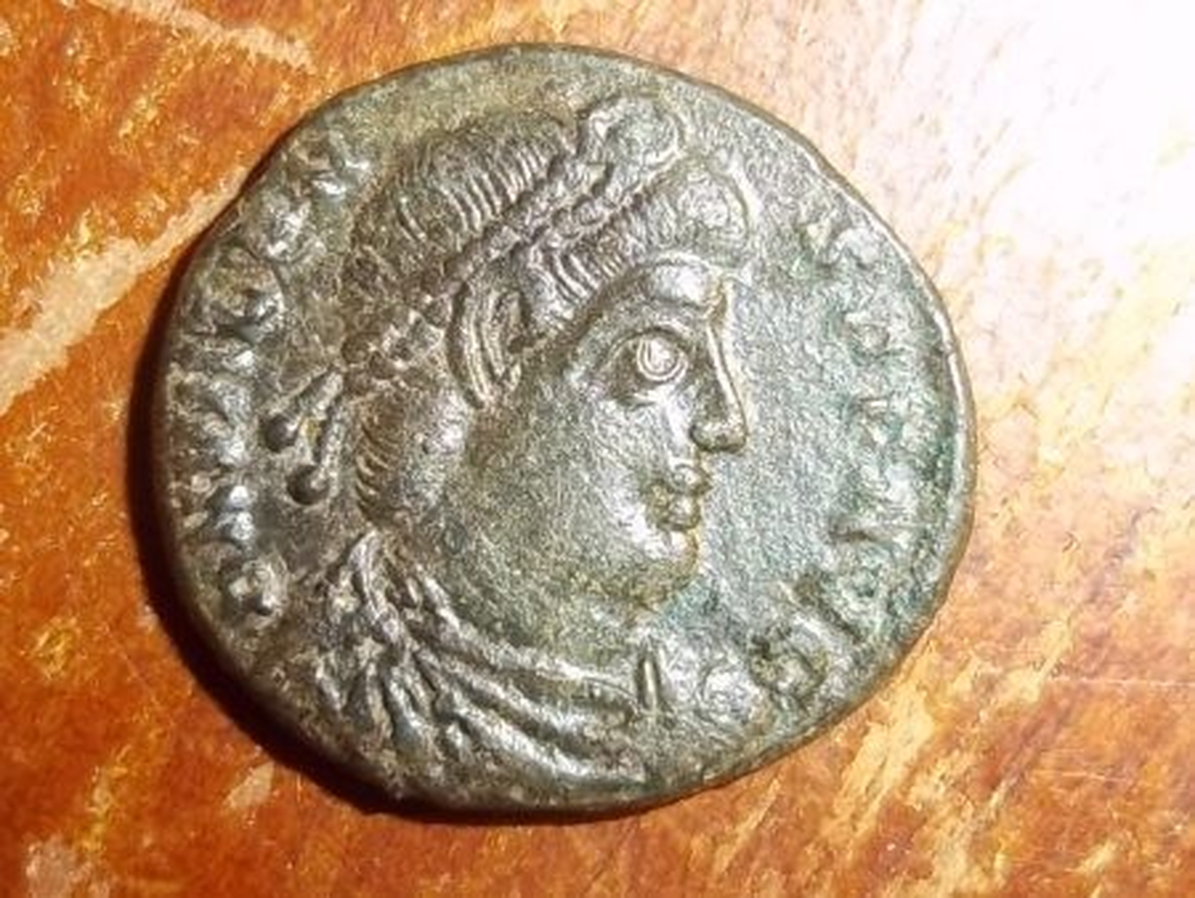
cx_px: 598
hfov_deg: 51.3
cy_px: 449
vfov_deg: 39.7
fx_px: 1243
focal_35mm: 36
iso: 80
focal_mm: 6.5
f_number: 3.1
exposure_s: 1/30
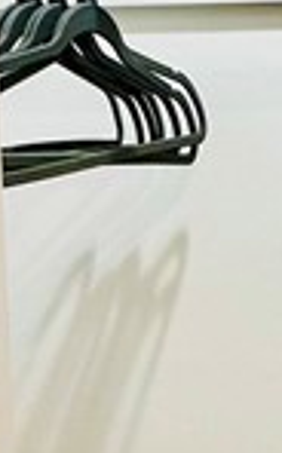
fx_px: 1272
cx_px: 316
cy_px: 435
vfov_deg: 19.7
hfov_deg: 12.4
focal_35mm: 103
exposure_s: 1/120
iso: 125
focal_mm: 2.22
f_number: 2.2
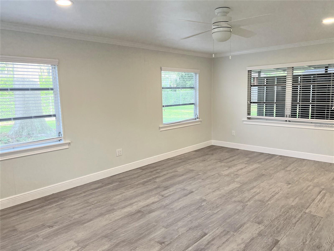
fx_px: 251
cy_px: 126
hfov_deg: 67.3
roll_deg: +1.6
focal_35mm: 26
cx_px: 167
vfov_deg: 53.1
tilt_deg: -8.3
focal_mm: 5.7
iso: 100
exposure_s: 1/120
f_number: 1.5
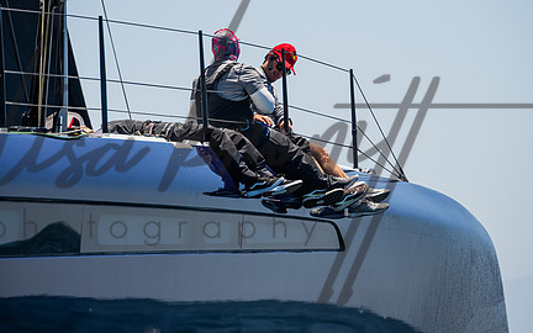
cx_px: 263
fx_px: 5563
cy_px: 135
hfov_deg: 5.5
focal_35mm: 383
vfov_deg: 3.4
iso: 500
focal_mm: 280
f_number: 8
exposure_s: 1/1250
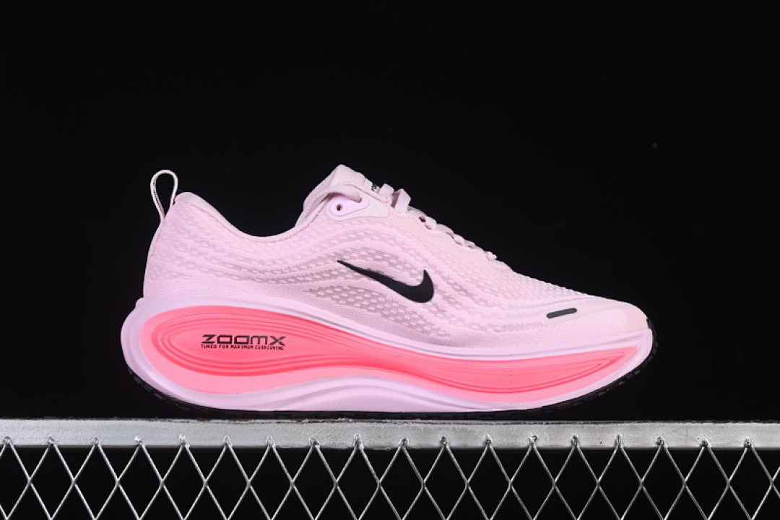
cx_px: 390
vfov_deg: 18.2
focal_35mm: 75
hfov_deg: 27.0
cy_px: 260
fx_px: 1625
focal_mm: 50
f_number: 8
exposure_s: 1/80
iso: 160
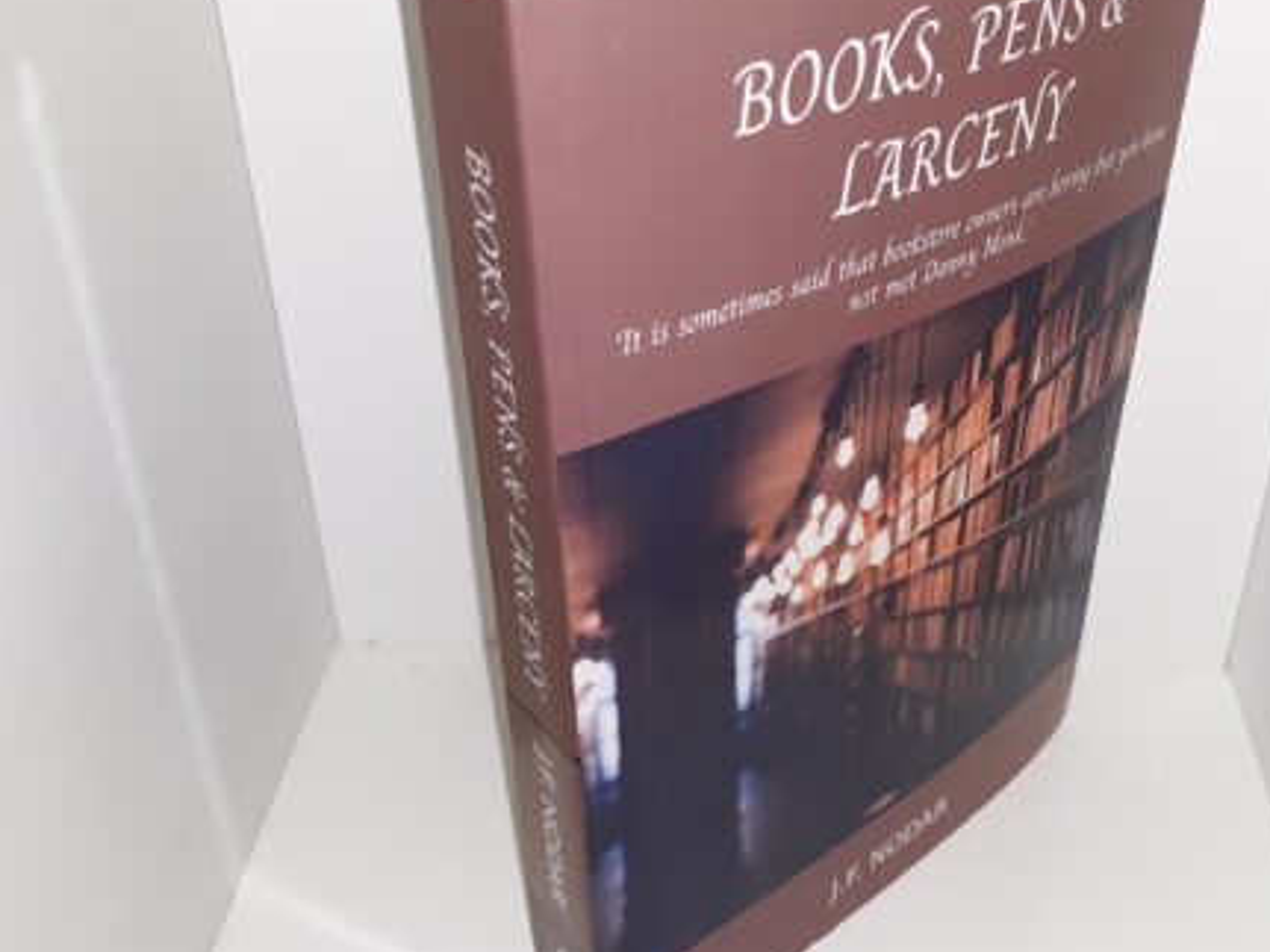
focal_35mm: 39
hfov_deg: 47.5
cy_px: 454
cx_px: 781
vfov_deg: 36.8
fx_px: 1430
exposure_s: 1/120
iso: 50
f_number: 1.7
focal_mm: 3.7
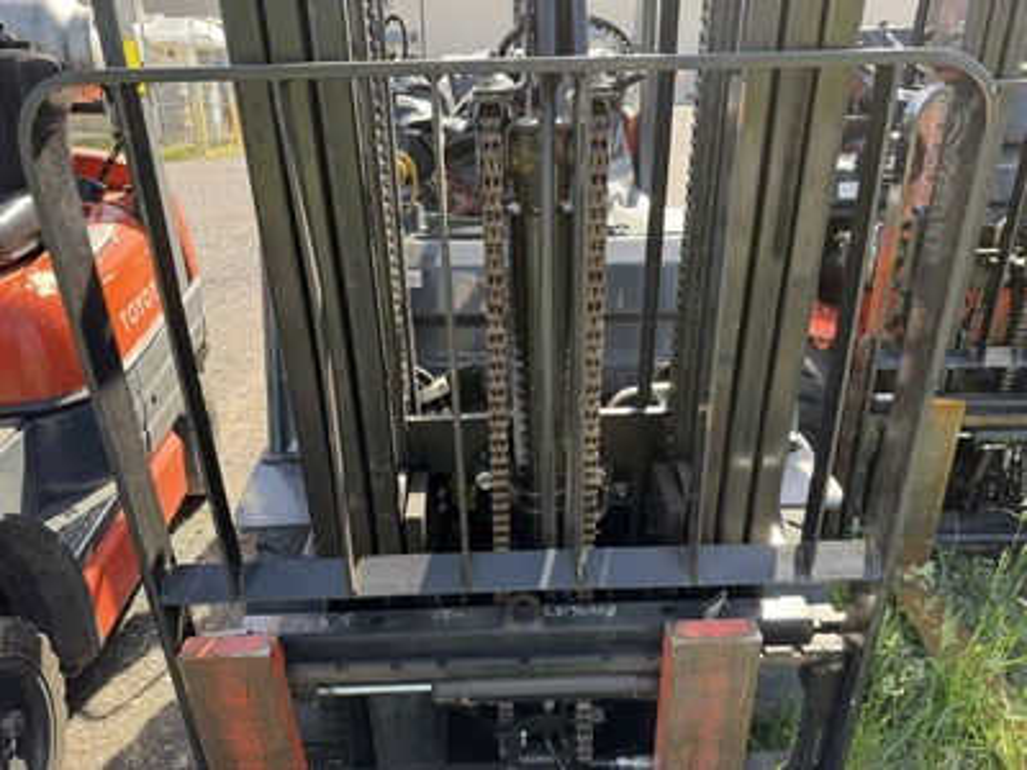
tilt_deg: -19.9
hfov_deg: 71.6
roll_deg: +2.8
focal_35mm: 24
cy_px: 385
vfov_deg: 56.8
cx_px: 514
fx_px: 712
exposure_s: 1/360
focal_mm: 6.76
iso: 80
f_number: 1.78
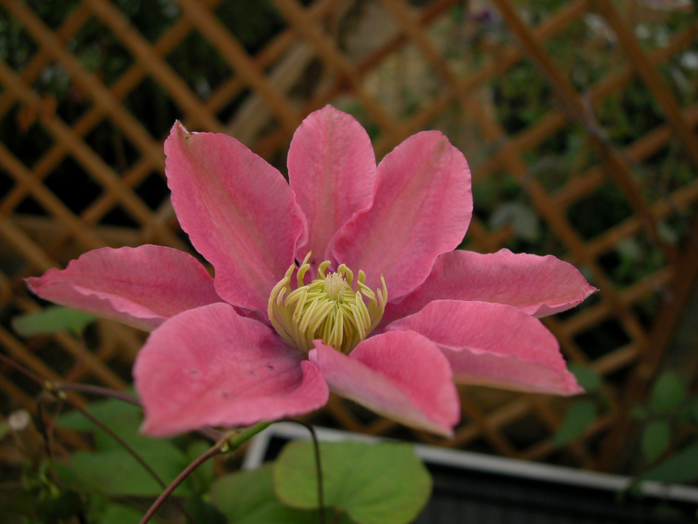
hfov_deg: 55.4
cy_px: 262
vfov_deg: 42.9
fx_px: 665
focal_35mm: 33
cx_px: 349
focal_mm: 8.3
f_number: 3.7
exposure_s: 1/105
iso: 100
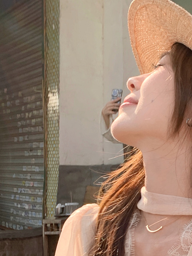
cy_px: 241
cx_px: 176
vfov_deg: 20.6
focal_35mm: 93
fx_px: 688
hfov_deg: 15.7
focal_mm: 4.25
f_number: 1.8
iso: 25
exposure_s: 1/316
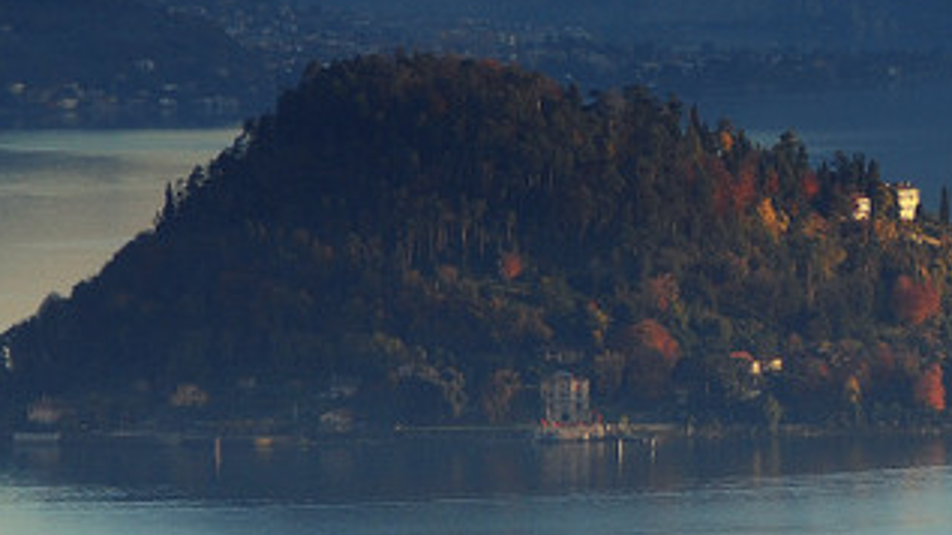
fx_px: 13045
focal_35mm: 517
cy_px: 258
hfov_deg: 4.2
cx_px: 922
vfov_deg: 2.3
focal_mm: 130
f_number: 5.6
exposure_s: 1/250
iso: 200
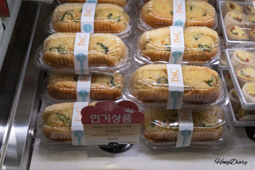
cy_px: 85
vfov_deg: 33.4
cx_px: 128
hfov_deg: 48.5
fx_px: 283
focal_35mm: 40
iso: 500
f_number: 5
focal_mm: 40
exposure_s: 1/160
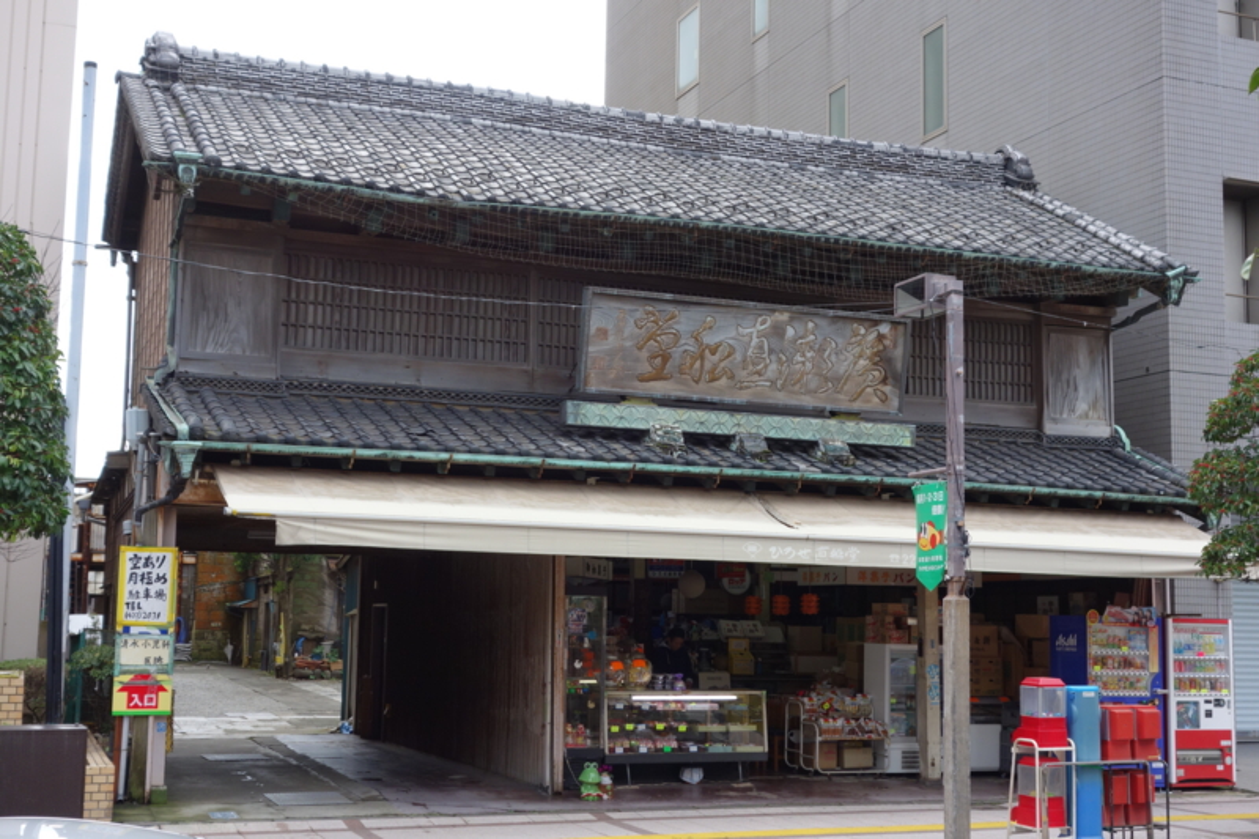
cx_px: 630
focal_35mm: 47
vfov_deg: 28.6
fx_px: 1643
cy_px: 420
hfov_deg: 41.9
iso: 200
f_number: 5
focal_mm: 17.6
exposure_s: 1/160
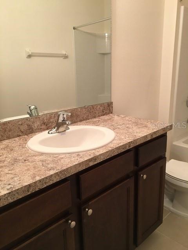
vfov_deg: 61.7
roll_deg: +0.7
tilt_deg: -15.7
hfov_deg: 48.2
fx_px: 210
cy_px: 125
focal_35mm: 29
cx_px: 94
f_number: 2.2
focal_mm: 4.15
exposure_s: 1/30
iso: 100
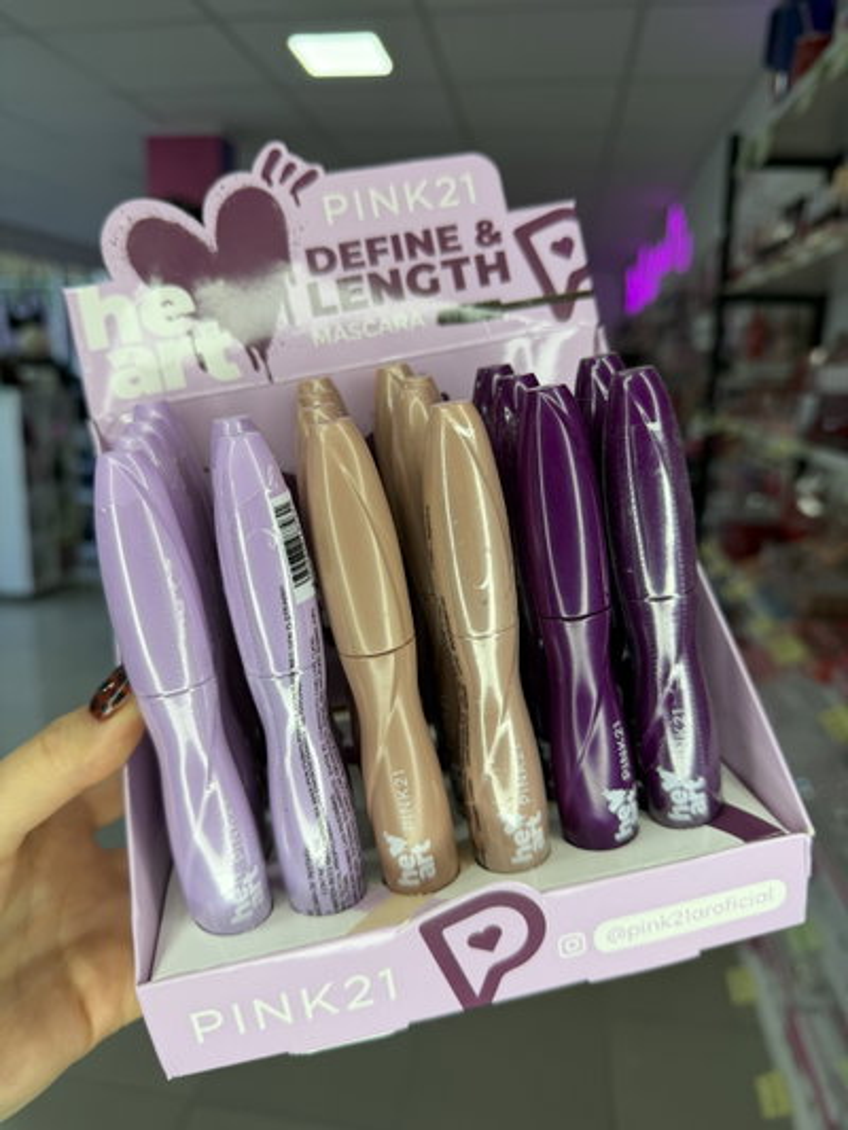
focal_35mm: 24
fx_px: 784
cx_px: 424
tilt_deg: -13.2
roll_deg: -2.0
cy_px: 565
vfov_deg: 71.6
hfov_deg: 56.8
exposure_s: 1/121
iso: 80
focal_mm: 6.76
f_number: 1.78
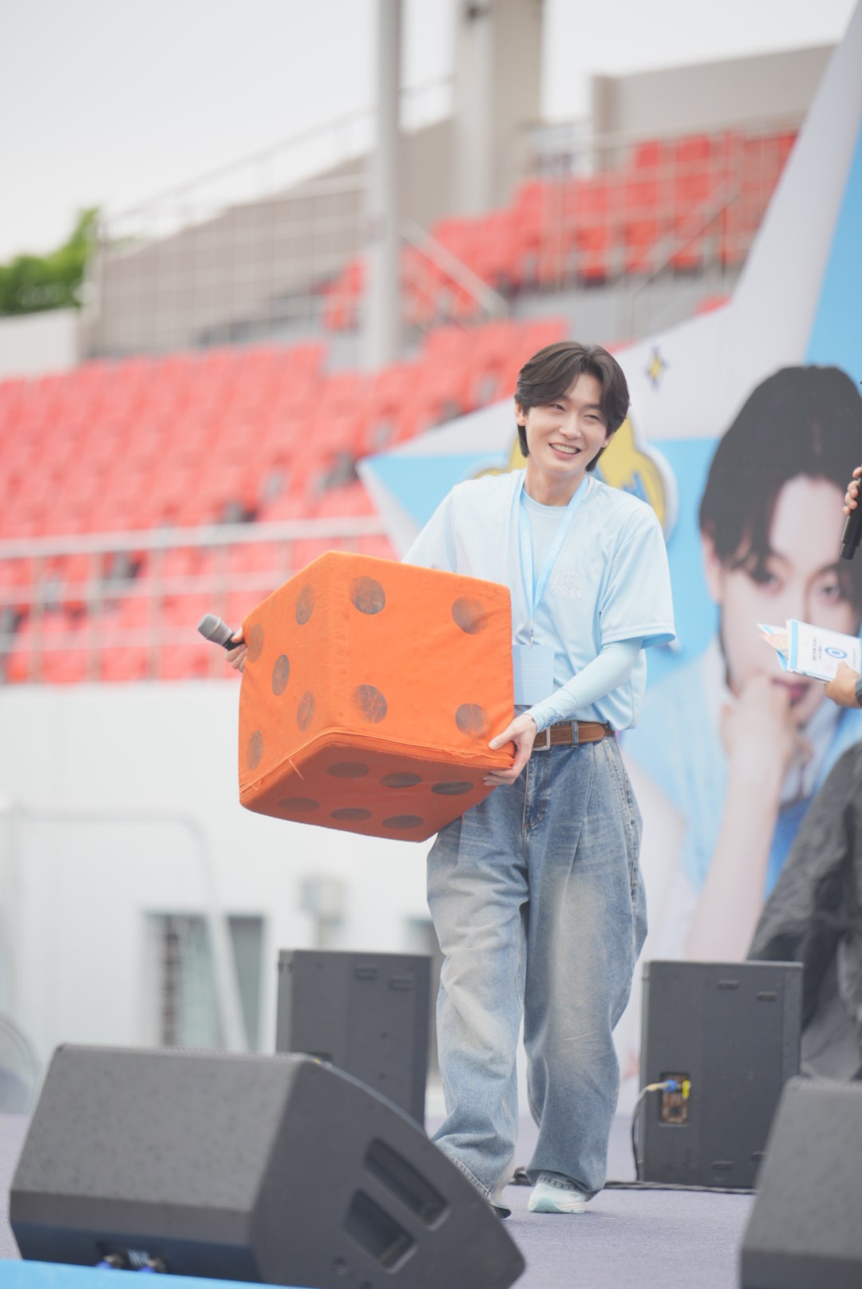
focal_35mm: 167
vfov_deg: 12.3
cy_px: 644
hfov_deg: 8.2
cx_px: 431
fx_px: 5987
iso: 125
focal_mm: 167
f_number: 2.8
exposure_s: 1/200
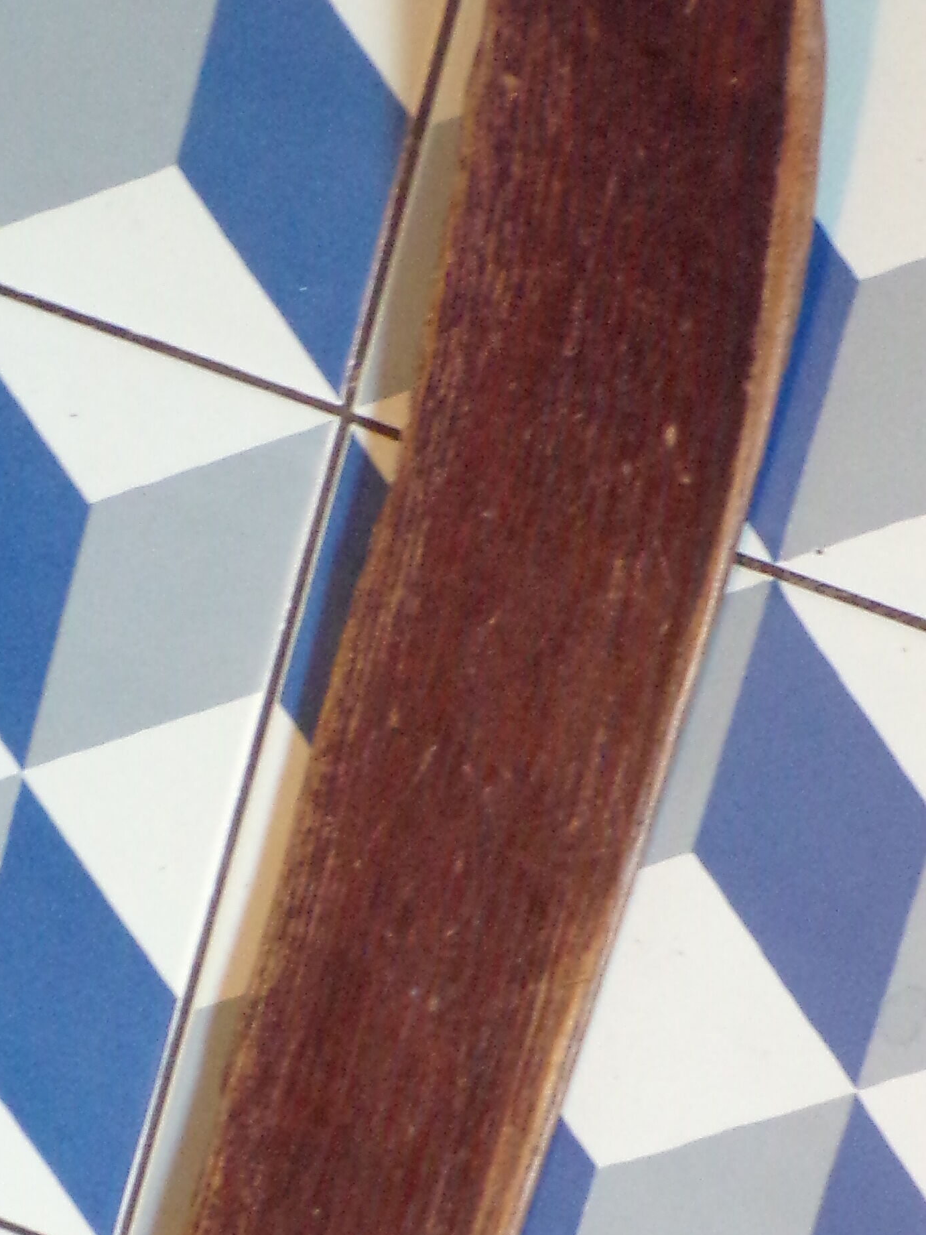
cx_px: 926
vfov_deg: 14.0
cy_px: 943
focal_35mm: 140
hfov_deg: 10.5
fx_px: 4994
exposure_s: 1/17
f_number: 3.7
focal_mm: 10.1
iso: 565
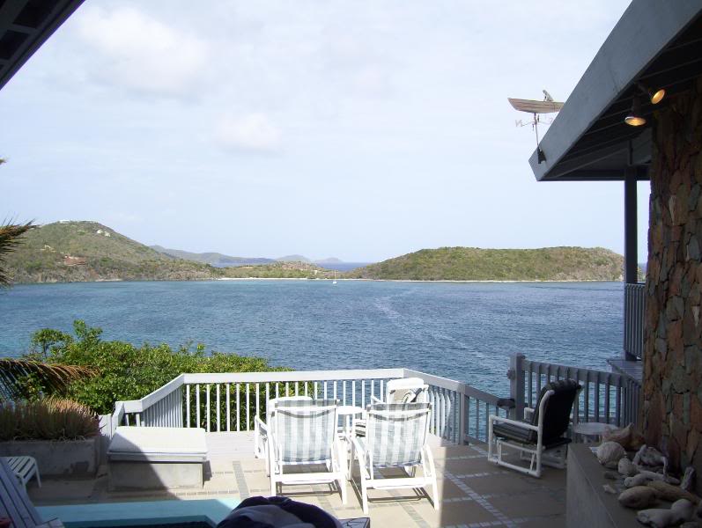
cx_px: 351
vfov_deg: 39.7
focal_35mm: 36
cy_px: 264
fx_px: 731
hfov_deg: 51.3
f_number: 4.8
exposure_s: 1/400
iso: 80
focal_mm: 6
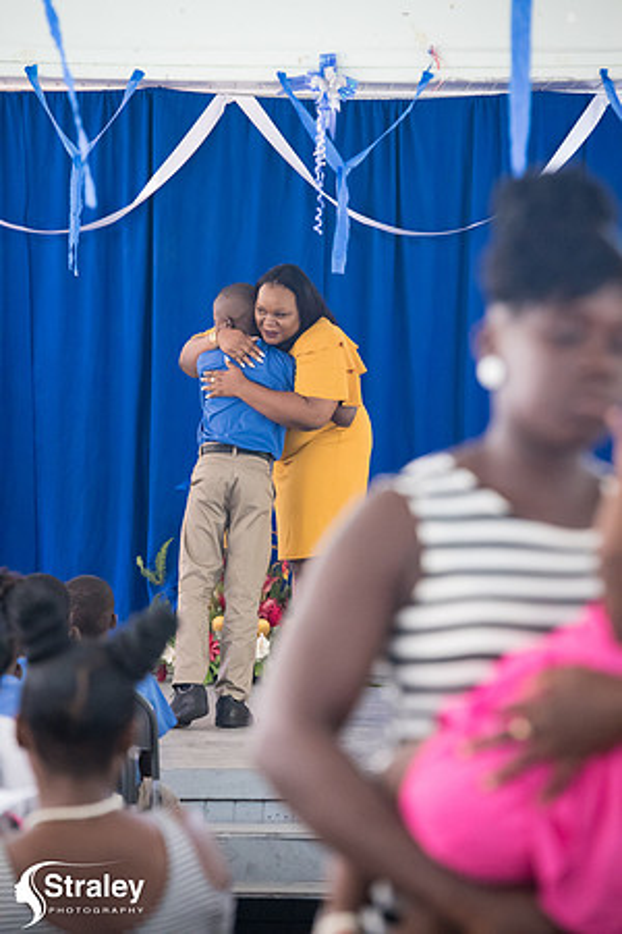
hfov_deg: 7.8
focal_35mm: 175
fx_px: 4535
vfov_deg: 11.7
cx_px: 311
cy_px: 467
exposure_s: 1/200
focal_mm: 175
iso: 10000
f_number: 6.3
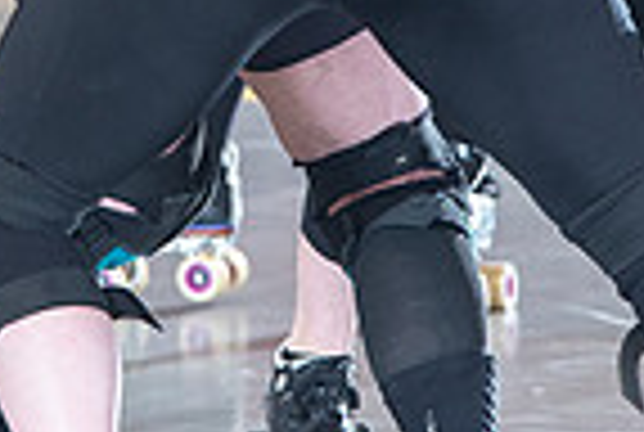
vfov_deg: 1.8
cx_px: 230
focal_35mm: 749
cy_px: -160
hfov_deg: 2.7
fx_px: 13427
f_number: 5.6
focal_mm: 185
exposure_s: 1/160
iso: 640
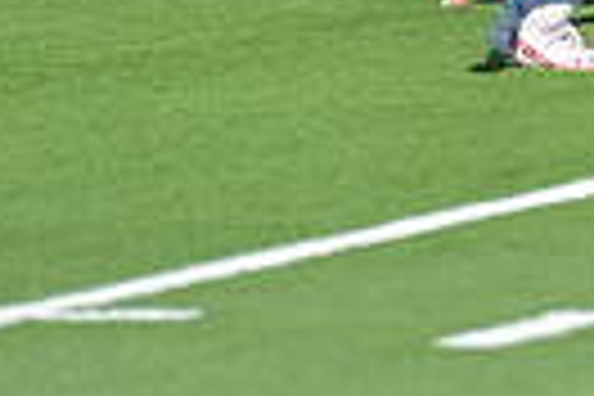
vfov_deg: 1.6
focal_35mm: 877
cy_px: -421
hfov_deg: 2.3
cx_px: 1134
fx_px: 14469
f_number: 2.8
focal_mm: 200
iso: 100
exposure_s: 1/1600
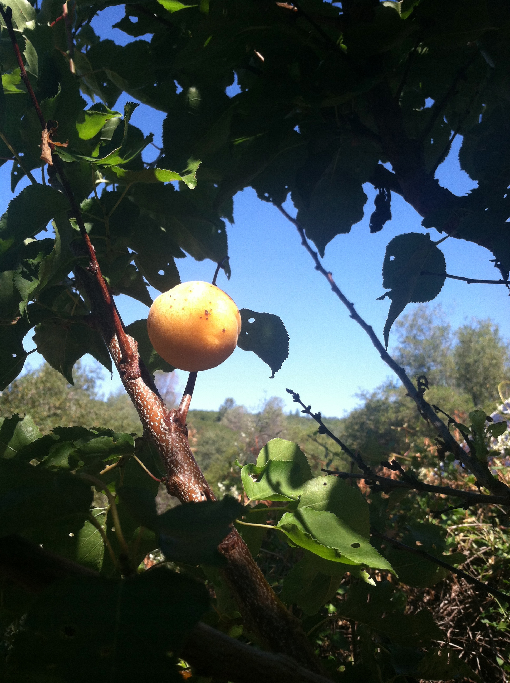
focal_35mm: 35
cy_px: 342
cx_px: 255
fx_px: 689
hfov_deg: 40.6
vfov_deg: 52.7
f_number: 2.8
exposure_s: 1/435
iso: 80
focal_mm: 3.85
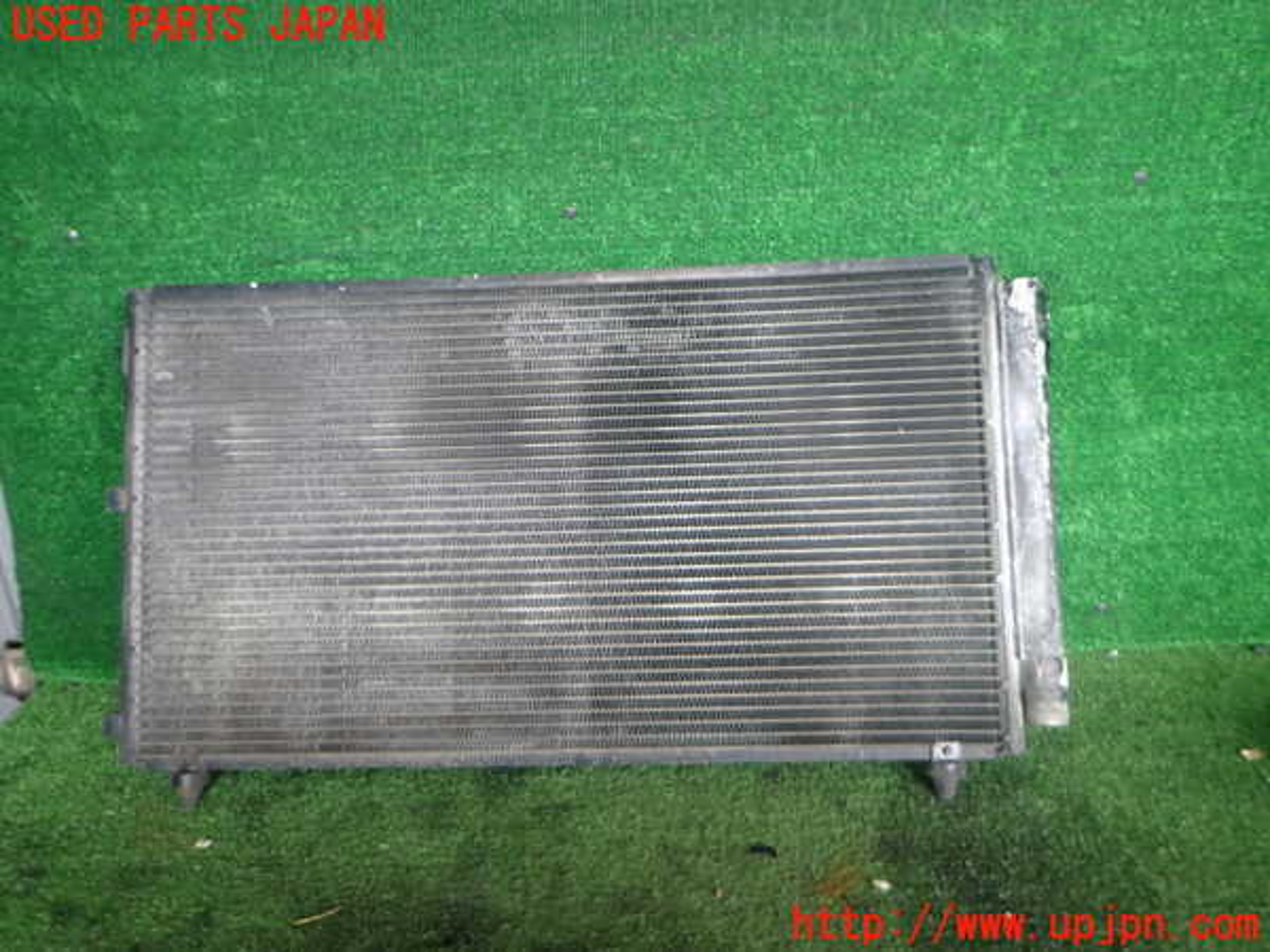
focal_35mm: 25
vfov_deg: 54.9
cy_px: 476
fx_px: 917
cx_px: 635
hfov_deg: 69.4
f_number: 2
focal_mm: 4.5
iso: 160
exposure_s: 1/125
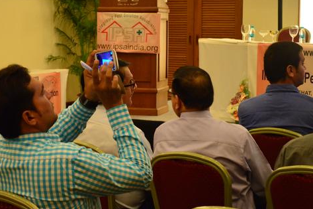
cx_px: 132
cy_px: 118
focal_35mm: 95
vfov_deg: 14.4
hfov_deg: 21.4
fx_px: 826
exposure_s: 1/80
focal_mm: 50
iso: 3200
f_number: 5.6
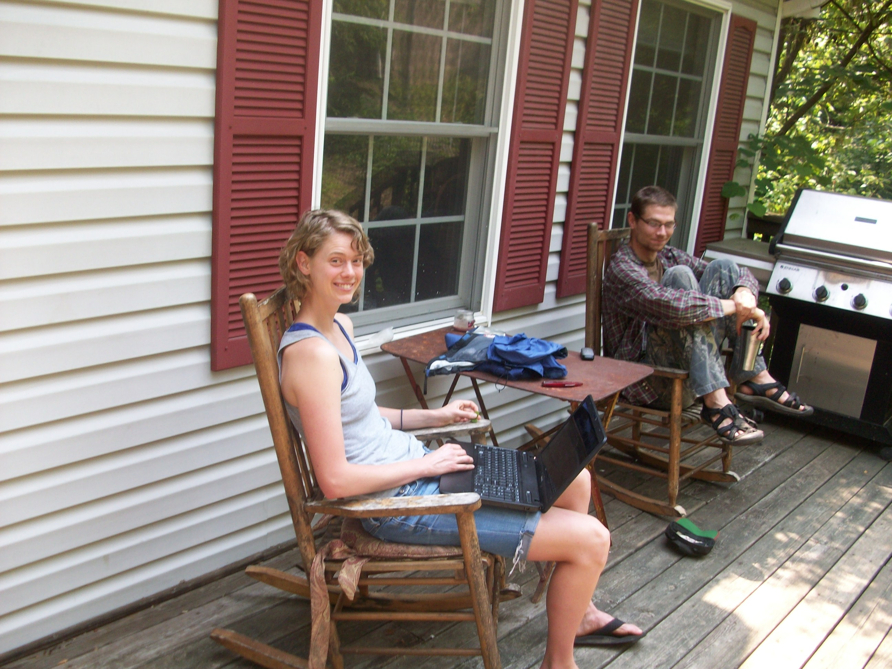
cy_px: 334
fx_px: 876
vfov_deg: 41.8
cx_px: 446
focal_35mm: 34
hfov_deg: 54.0
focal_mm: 5.7
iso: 64
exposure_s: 1/108
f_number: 2.8
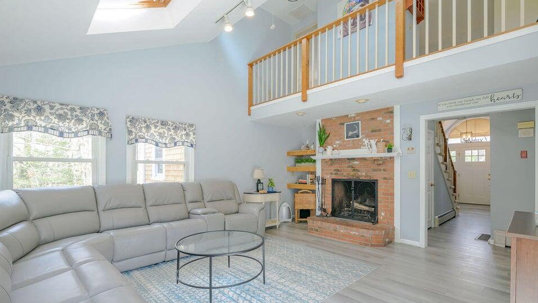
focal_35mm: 18
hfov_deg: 92.7
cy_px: 170
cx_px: 270
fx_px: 257
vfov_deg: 60.8
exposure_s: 1/40
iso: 320
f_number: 8
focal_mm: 17
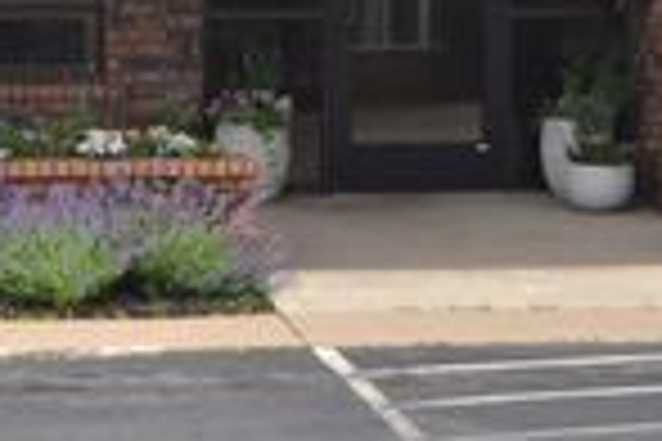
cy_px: -133
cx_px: 608
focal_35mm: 204
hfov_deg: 10.0
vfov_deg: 6.7
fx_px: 3751
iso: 100
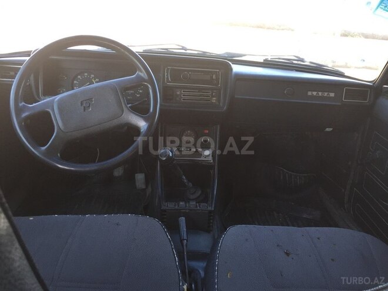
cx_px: 194
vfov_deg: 48.2
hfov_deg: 61.7
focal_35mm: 29
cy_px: 146
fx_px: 325
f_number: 2.2
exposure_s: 1/100
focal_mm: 4.15
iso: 50
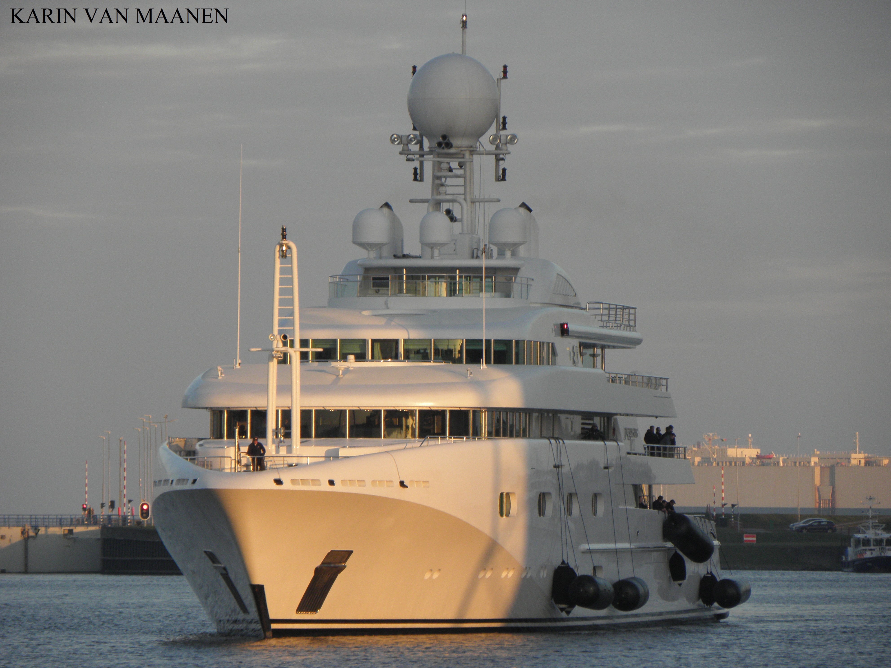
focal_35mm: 363
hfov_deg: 5.5
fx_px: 9343
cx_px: 446
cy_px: 334
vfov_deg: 4.1
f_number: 5
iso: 125
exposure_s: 1/200
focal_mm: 64.61
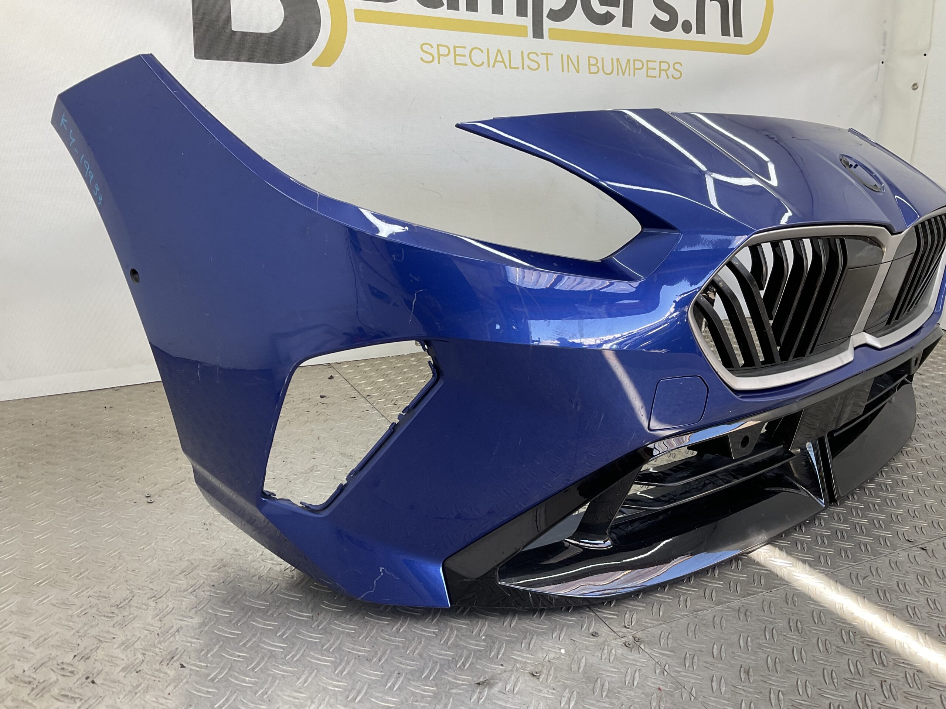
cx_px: 473
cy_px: 354
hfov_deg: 61.7
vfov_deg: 48.2
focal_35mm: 29
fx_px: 793
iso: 20
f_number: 1.8
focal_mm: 3
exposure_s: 1/100
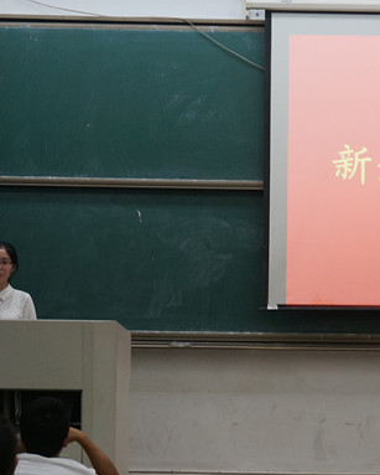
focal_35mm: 88
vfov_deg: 21.6
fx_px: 1236
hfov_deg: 17.4
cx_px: 297
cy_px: 312
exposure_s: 1/60
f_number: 5
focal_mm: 30
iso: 640
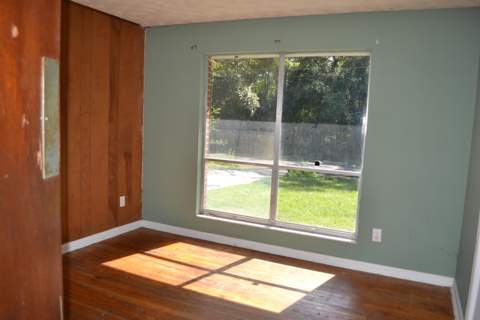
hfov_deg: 67.4
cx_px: 240
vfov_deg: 47.9
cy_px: 160
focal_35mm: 27
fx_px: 360
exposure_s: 1/160
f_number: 4
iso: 100
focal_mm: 18
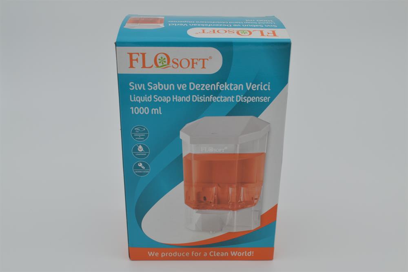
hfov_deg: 43.6
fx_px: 510
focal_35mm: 45
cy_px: 136
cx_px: 204
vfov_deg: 29.8
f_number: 6.3
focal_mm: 30
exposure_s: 1/100
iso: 100
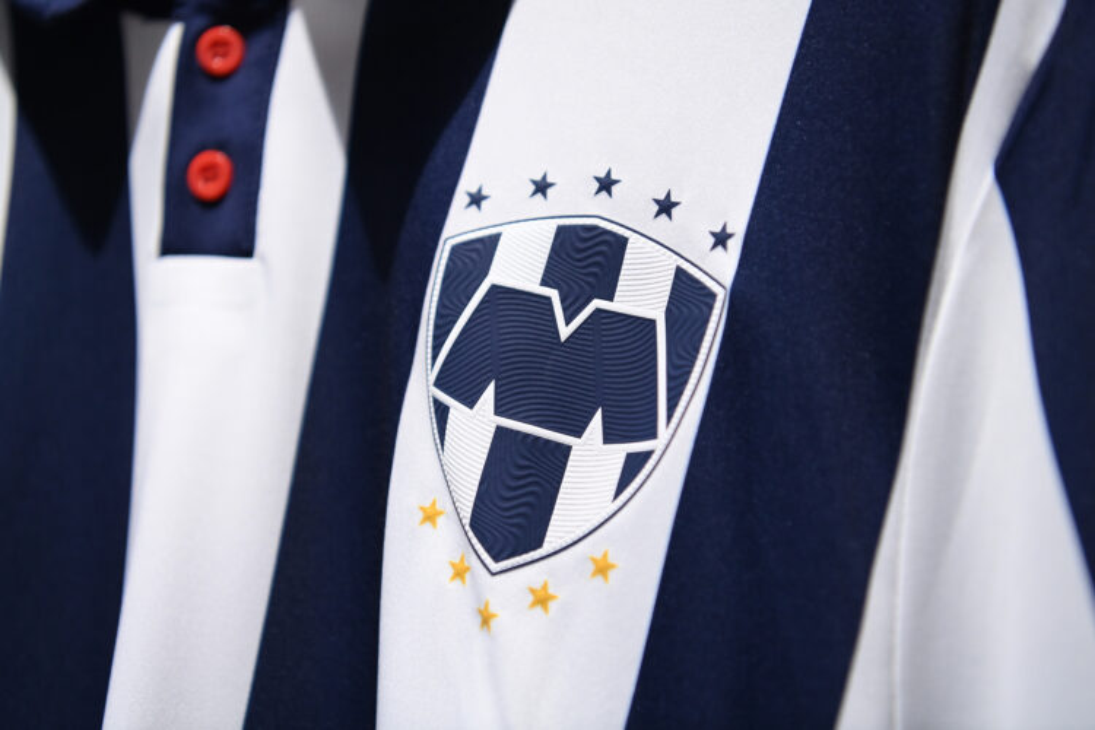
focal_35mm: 46
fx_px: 1399
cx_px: 548
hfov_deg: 42.7
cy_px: 365
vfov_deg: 29.2
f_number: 2.8
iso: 2000
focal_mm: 46
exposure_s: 1/320
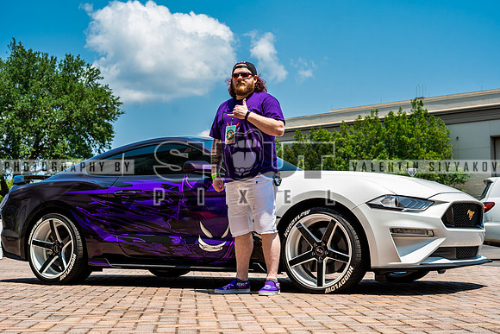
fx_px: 729
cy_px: 168
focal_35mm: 52
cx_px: 260
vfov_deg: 25.8
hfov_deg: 37.9
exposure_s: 1/320
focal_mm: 50
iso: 80
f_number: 5.6
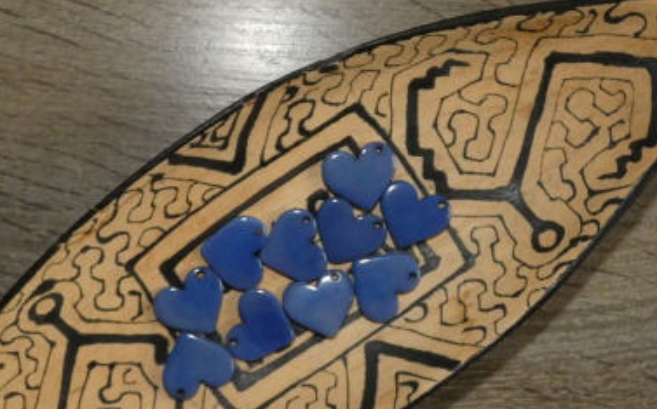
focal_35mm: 45
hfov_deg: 44.3
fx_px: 805
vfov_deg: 28.3
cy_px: 275
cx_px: 287
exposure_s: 1/60
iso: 800
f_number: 3.3
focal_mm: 5.3
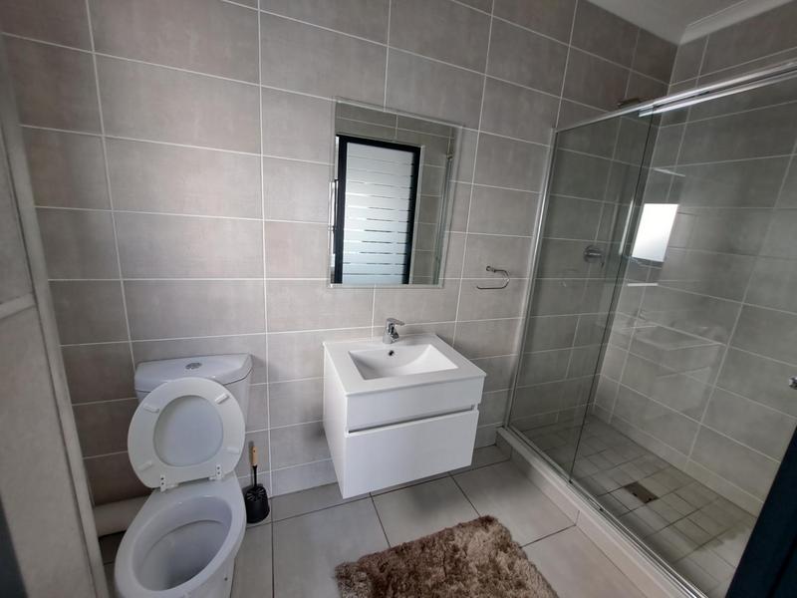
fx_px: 299
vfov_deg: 89.9
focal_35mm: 13
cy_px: 299
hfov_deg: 106.2
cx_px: 398
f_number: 2.2
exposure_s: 1/50
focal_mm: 1.74
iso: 64
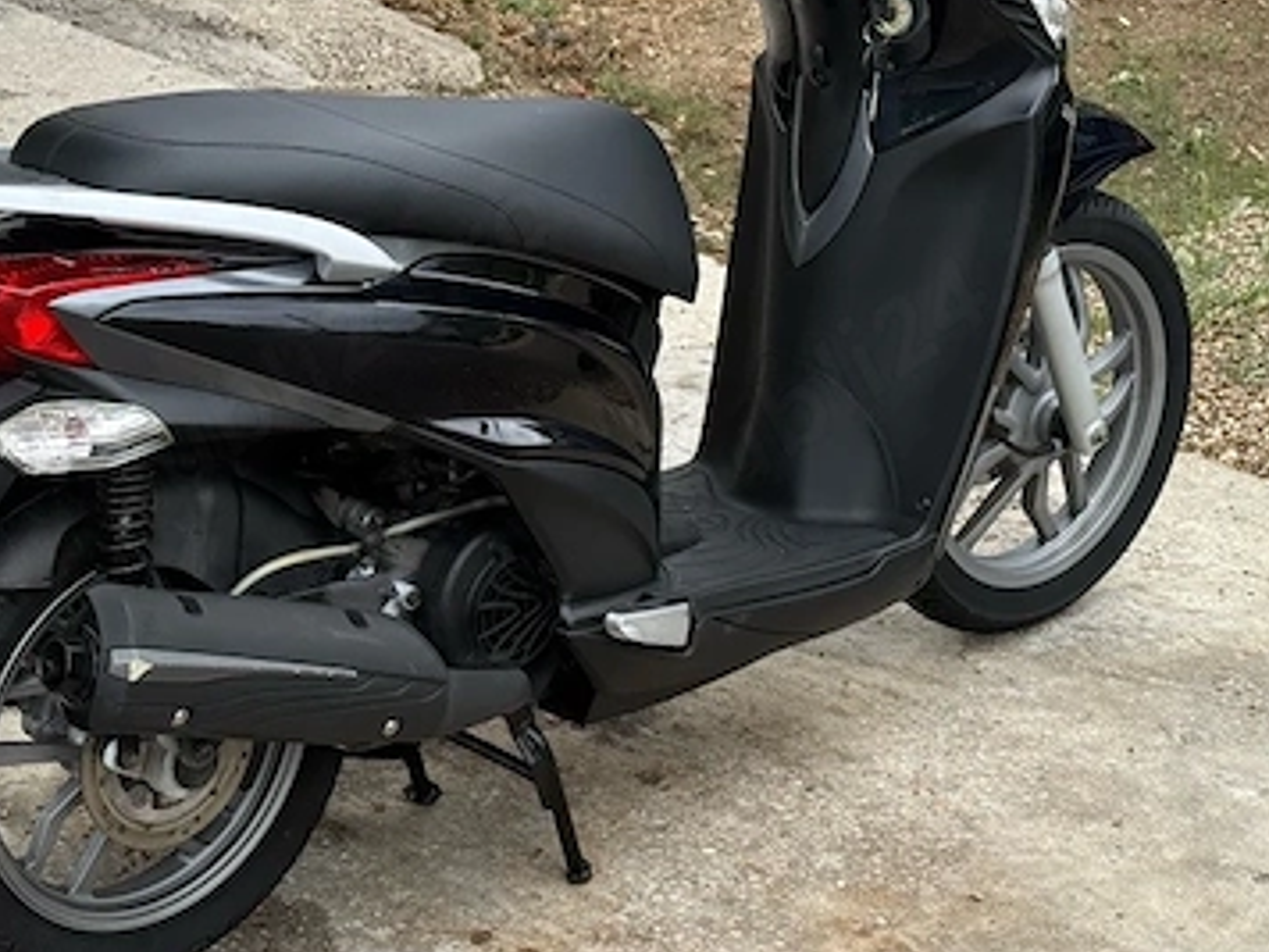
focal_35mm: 81
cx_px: 463
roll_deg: +2.0
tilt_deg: -16.2
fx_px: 2969
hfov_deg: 24.0
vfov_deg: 18.2
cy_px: 378
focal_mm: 6.76
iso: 100
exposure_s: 1/1085
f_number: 1.78
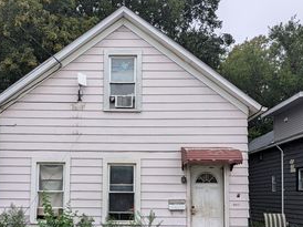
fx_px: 367
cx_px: 125
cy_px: 163
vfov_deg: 33.8
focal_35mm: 42
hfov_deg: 44.6
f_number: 1.7
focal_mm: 5.28
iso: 17
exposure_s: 1/181
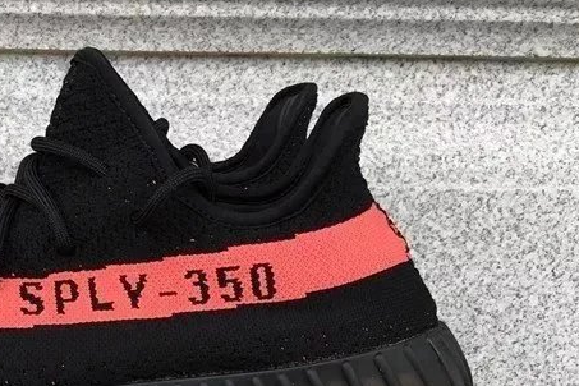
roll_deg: -0.8
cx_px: 88
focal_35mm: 64
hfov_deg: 30.4
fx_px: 1029
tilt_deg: -17.6
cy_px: 393
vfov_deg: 20.5
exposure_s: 1/182
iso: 25
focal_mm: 3.3
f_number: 2.4
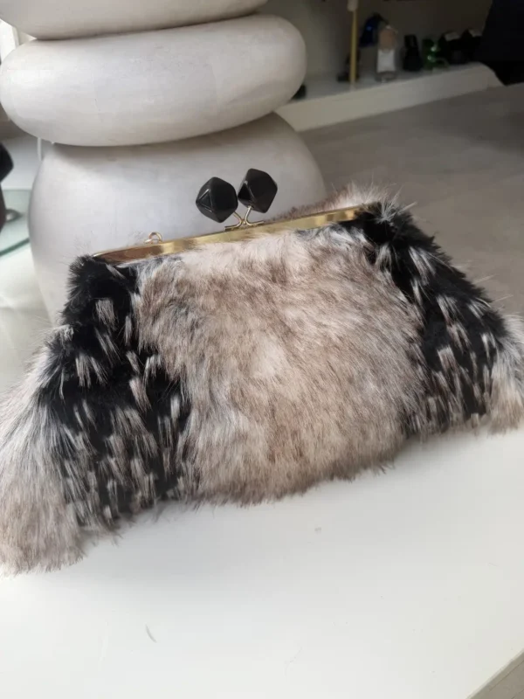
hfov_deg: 56.8
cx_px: 262
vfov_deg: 71.6
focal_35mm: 24
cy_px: 350
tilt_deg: -35.1
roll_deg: +5.8
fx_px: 484
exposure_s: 1/330
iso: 80
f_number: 1.78
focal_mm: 6.76
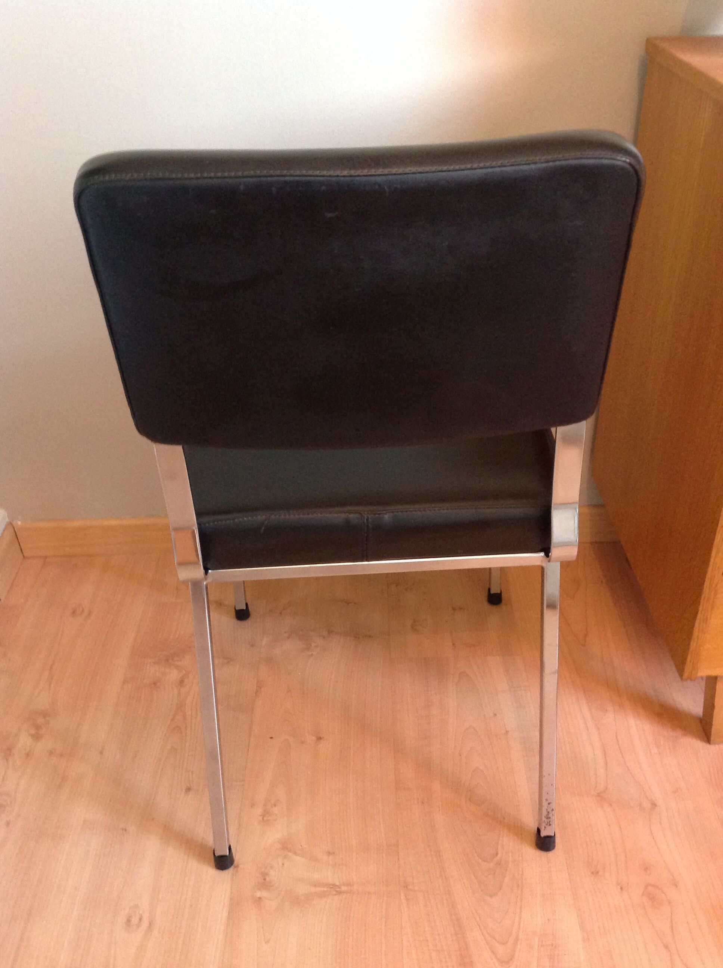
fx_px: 977
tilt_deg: -34.8
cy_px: 484
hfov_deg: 40.6
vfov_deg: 52.7
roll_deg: +3.5
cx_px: 362
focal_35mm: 35
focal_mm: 4.28
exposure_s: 1/15
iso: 320
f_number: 2.4
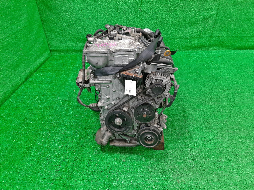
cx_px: 127
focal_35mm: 26
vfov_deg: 53.1
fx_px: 191
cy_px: 95
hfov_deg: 67.3
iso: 148
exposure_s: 1/50
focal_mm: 3.93
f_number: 1.7
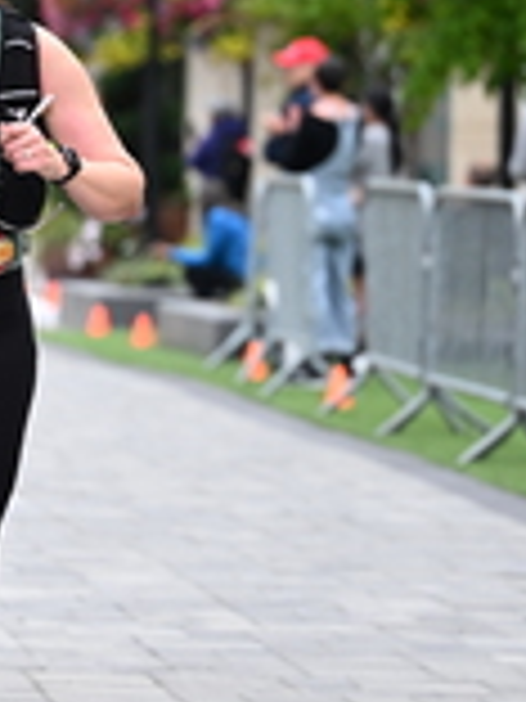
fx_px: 6848
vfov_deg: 5.9
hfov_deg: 4.4
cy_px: 58
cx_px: -79
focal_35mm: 338
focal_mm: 100
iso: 640
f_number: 2.8
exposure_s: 1/2000
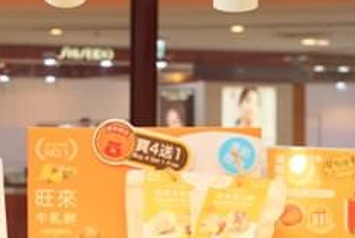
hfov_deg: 10.8
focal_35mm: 185
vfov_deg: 7.4
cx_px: -140
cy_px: 189
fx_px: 1823
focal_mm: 35.9
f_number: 4.5
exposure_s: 1/80
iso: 100
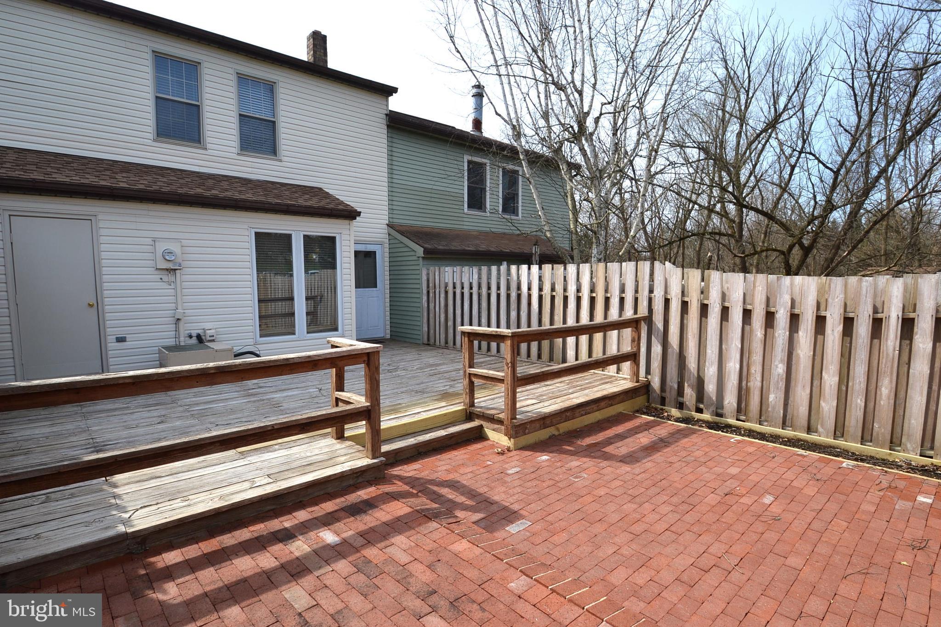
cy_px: 314
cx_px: 470
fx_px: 451
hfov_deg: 92.4
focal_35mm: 17
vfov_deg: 69.6
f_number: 8
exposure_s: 1/250
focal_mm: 11.5
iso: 100
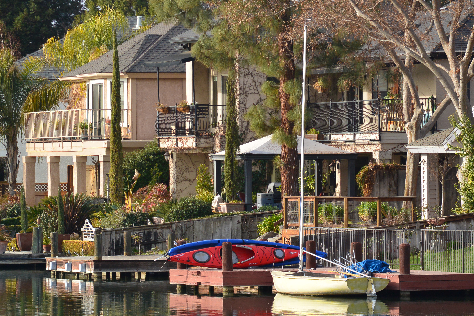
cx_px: 237
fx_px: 3910
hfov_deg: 6.9
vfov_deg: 4.6
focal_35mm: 297
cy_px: 158
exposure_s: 1/320
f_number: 5.6
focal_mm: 110
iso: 160
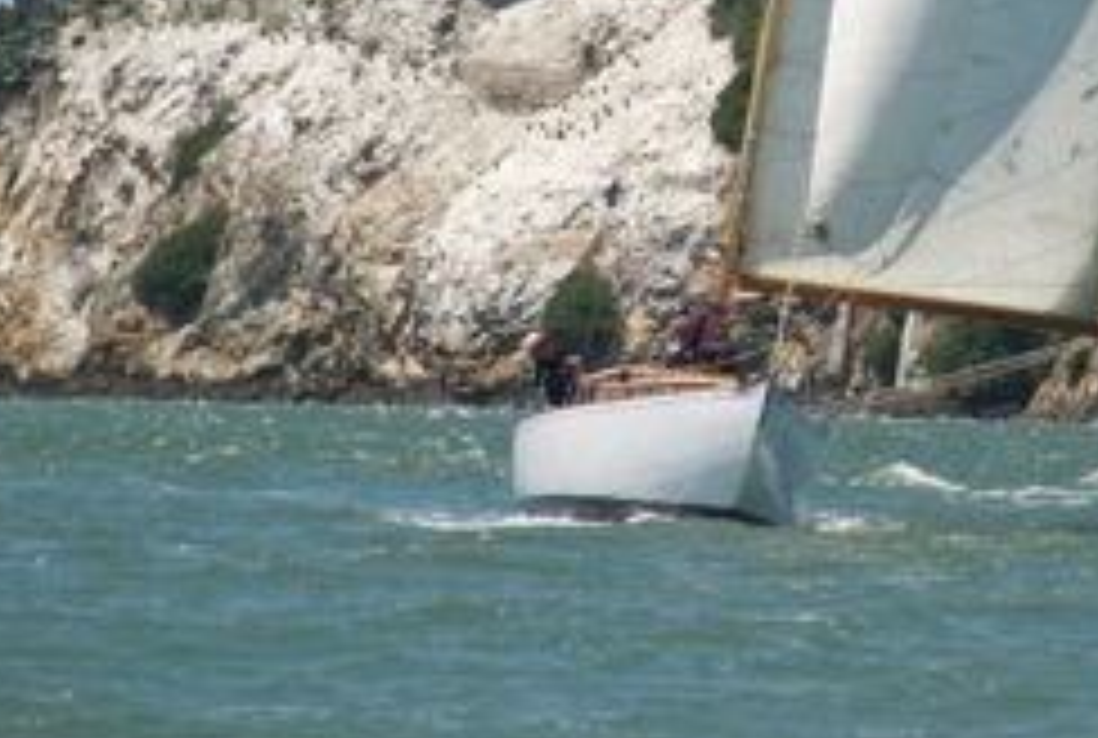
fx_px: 21983
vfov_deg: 1.9
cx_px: 884
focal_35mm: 719
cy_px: -36
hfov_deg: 2.9
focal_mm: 200
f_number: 5.6
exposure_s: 1/3200
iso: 800
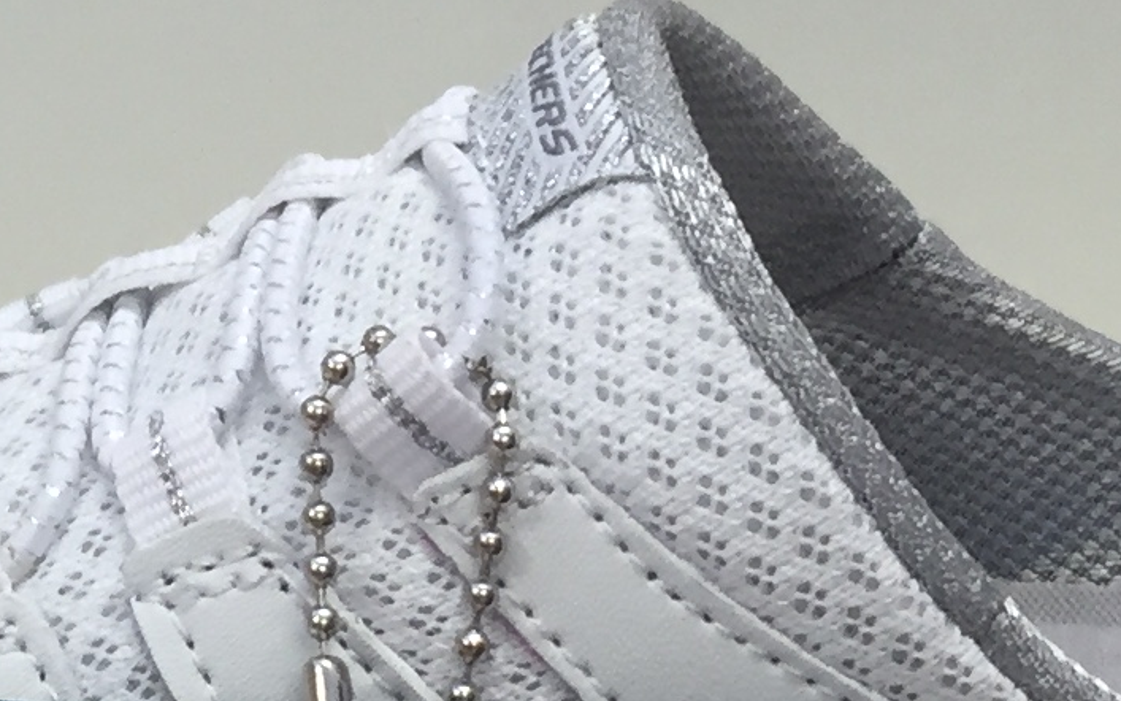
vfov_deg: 9.1
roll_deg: -3.4
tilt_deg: -19.5
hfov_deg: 14.7
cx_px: 265
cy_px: -95
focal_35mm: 142
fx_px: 4339
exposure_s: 1/33
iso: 32
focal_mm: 4.15
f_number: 2.2
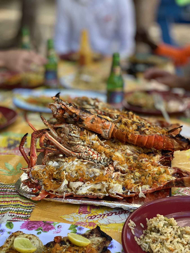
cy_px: 126
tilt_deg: -20.1
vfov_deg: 36.8
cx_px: 95
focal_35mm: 52
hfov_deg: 28.0
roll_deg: +0.4
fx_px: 381
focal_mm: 6
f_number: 2
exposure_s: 1/122
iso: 40
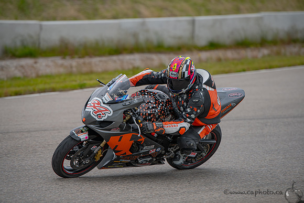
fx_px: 1689
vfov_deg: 6.9
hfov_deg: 10.3
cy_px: 102
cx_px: 152
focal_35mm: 200
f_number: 3.5
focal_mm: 200
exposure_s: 1/1250
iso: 100
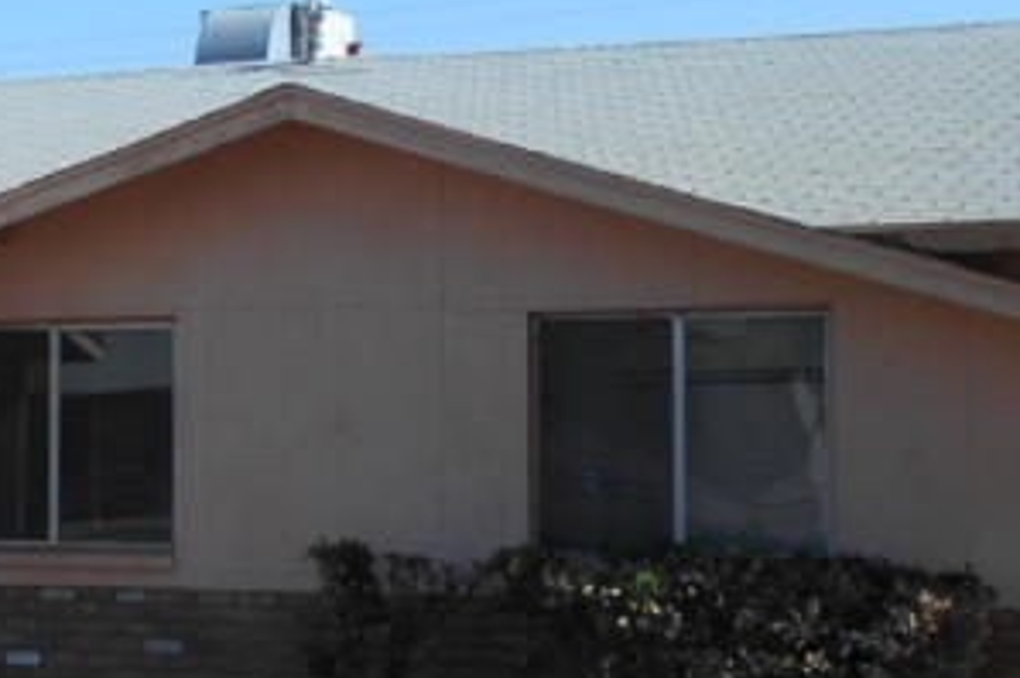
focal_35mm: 93
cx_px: -240
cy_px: 394
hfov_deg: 20.4
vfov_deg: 14.7
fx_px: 2632
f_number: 3.2
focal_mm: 4.6
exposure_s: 1/1250
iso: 80
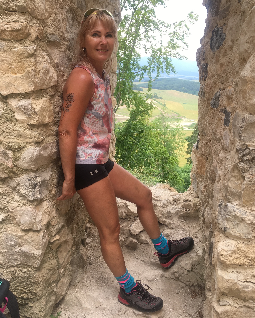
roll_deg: -2.5
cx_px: 129
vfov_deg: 57.1
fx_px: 292
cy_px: 145
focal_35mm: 31
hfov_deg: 47.1
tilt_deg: -14.8
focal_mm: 4.15
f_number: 2.2
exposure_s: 1/225
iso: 25
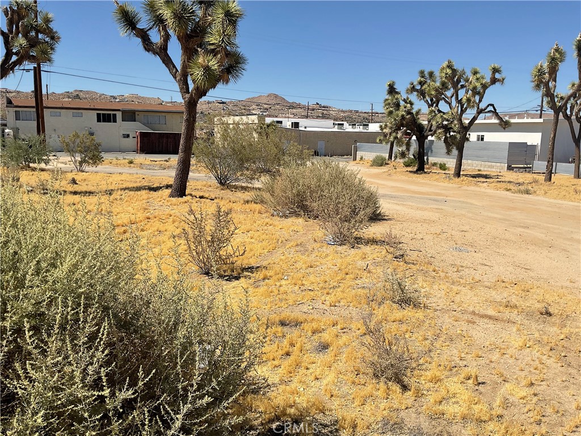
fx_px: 487
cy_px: 218
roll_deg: -1.2
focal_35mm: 29
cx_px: 290
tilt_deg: -10.4
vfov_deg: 48.2
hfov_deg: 61.7
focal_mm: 3
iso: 16
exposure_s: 1/3322
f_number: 1.8
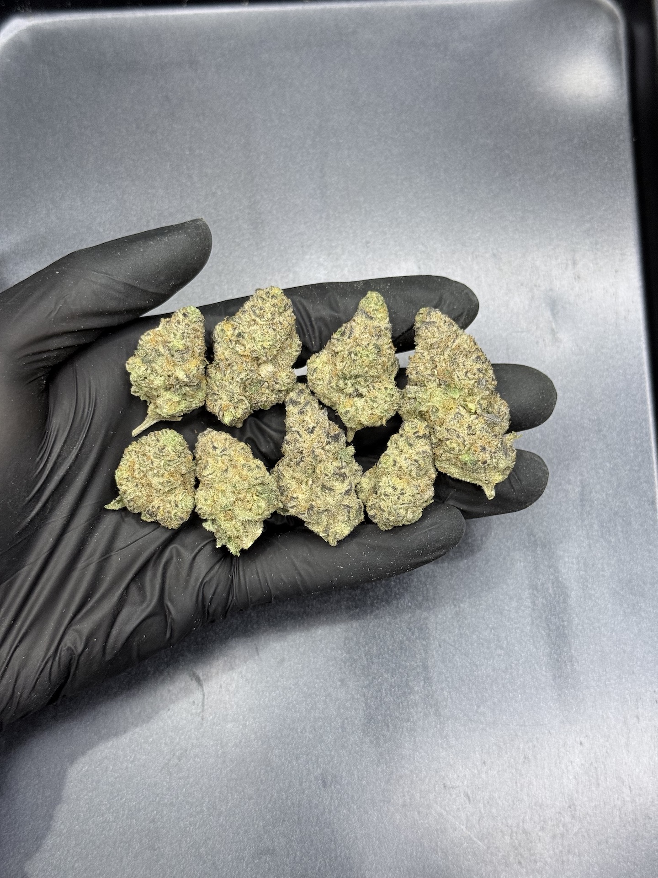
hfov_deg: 30.3
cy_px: 439
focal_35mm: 48
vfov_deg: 39.7
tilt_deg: -77.8
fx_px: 1217
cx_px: 329
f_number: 1.78
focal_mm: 6.76
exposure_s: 1/50
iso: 100
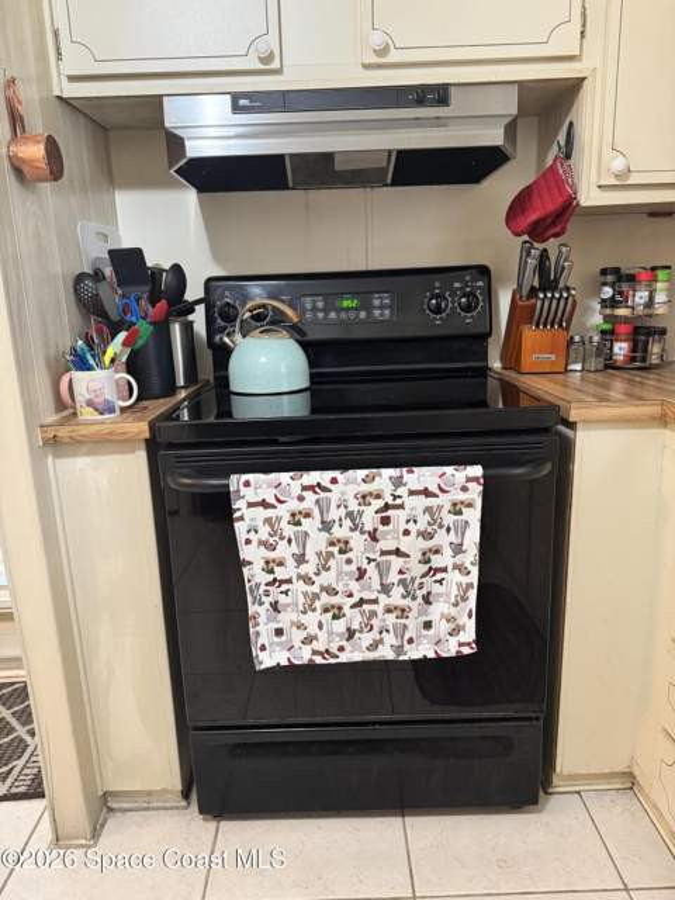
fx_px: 624
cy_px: 450
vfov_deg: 71.6
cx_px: 338
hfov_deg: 56.8
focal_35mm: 24
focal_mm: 6.76
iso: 400
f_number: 1.78
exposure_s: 1/60
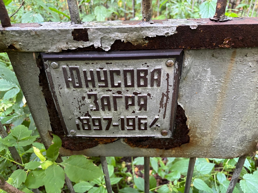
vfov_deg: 53.1
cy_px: 96
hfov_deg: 67.3
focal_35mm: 26
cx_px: 129
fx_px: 194
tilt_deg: -34.0
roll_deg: -0.2
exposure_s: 1/60
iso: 320
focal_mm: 5.96
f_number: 1.6
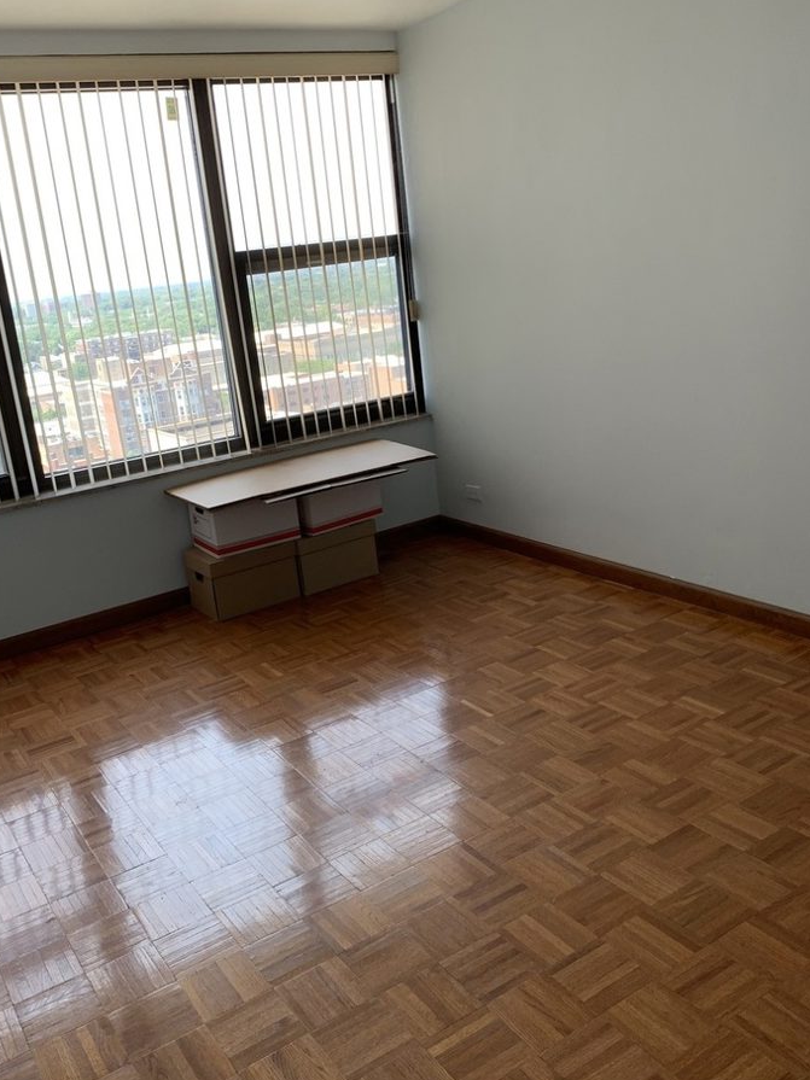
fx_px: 967
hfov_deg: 45.3
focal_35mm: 31
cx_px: 351
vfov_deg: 58.3
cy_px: 505
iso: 25
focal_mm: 4.25
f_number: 1.8
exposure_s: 1/121
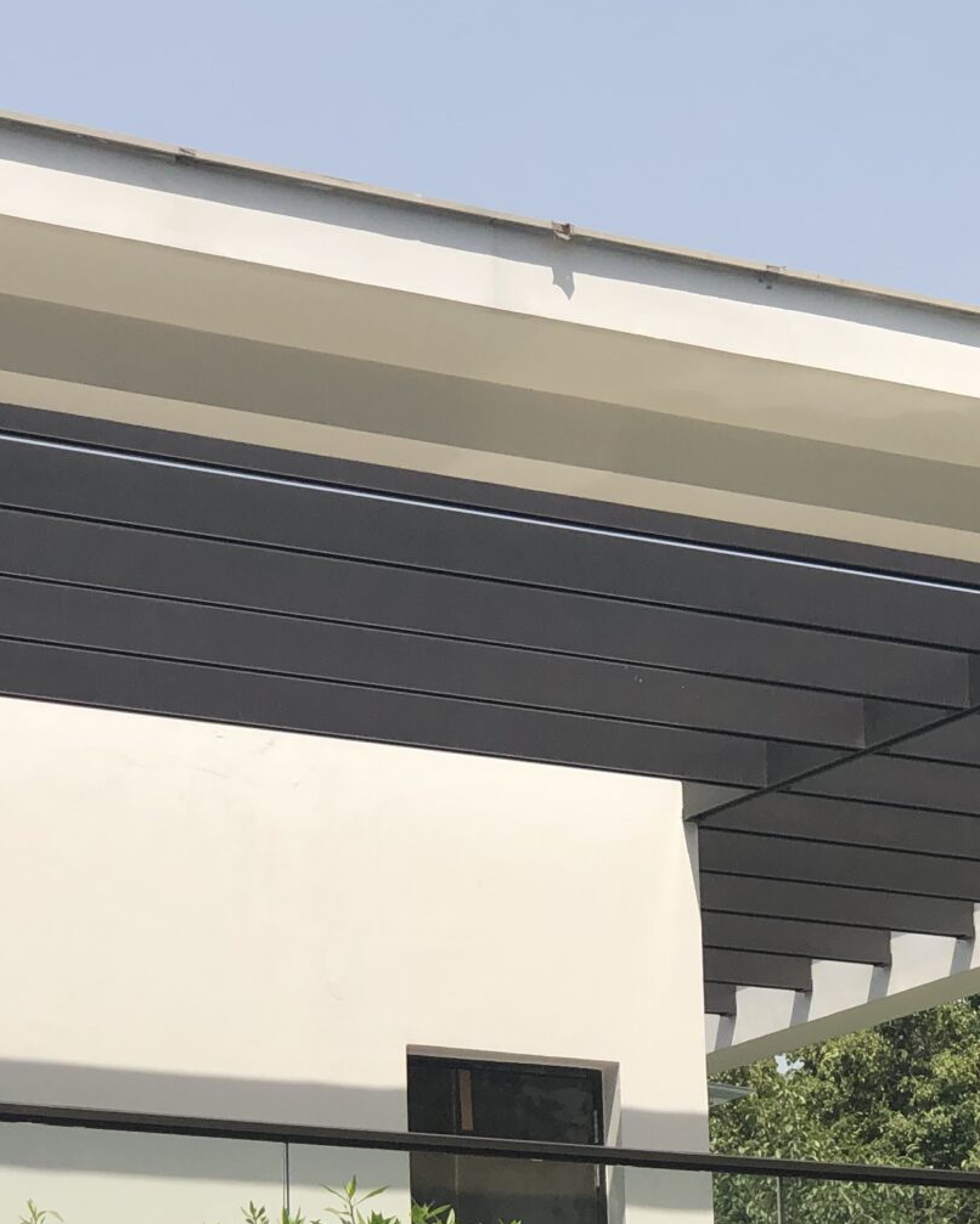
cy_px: 955
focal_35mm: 129
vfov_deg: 14.8
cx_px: 806
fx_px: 4676
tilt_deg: +10.4
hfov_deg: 11.9
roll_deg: +2.6
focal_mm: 6
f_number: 2.4
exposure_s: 1/1230
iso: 16
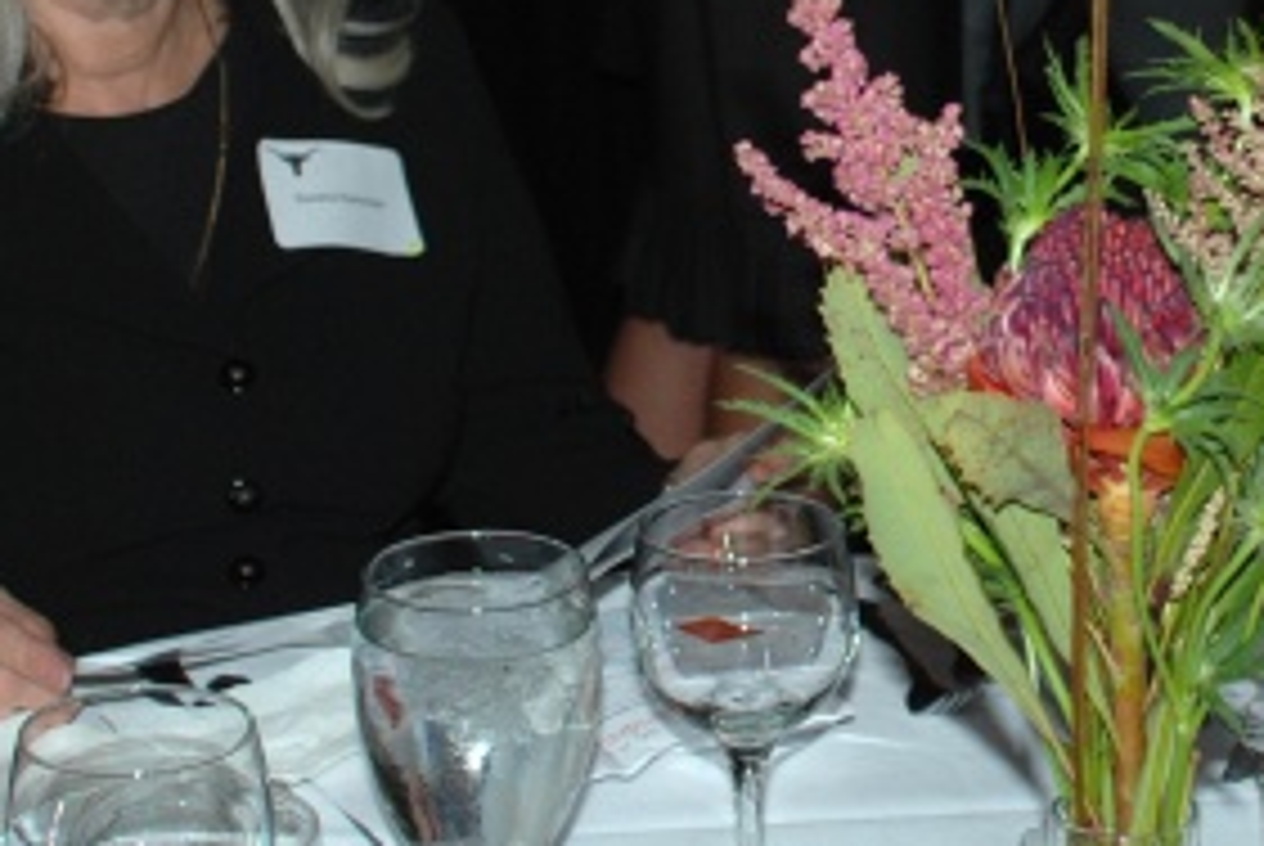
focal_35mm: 111
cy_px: 65
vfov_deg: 12.3
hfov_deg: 18.3
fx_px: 3901
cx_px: 972
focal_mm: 26
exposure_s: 1/60
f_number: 4
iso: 200
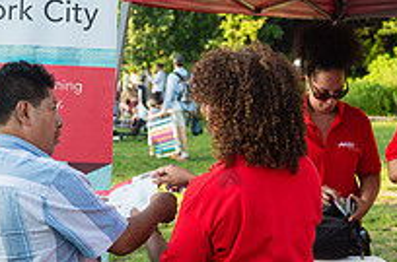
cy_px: 204
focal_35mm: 93
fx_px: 1023
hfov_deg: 21.9
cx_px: 159
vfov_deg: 14.6
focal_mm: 29
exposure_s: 1/640
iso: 500
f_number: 3.5
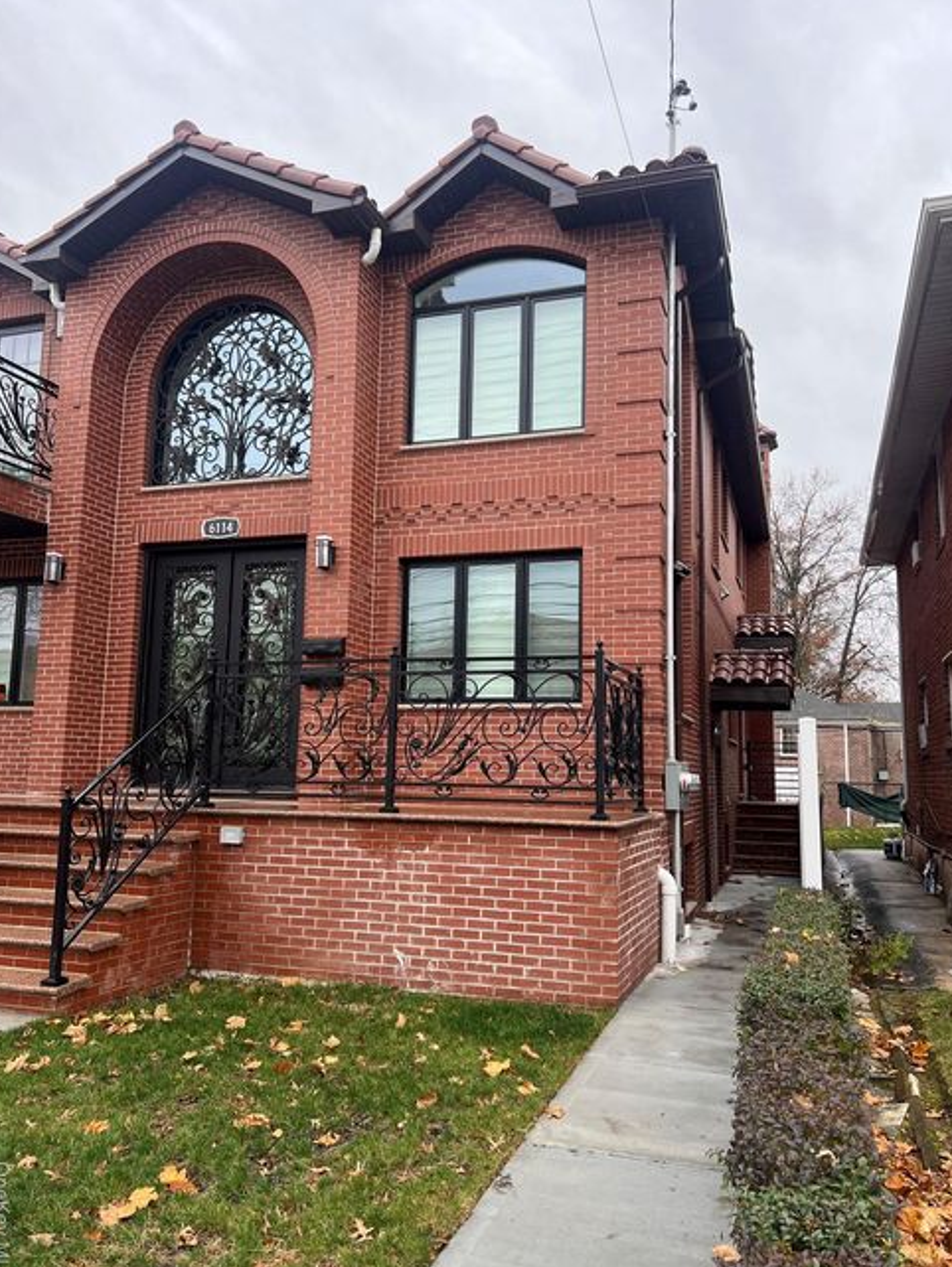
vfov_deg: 65.3
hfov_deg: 51.4
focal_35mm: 27
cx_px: 480
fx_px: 989
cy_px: 634
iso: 50
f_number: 1.5
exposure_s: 1/166
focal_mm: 5.7
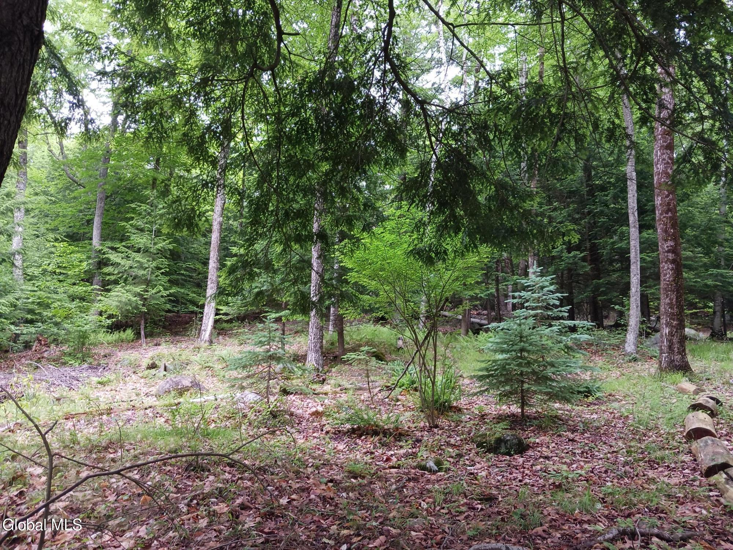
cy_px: 275
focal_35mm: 27
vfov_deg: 51.4
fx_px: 572
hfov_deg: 65.3
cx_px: 366
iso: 160
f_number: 1.8
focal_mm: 4
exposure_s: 1/50
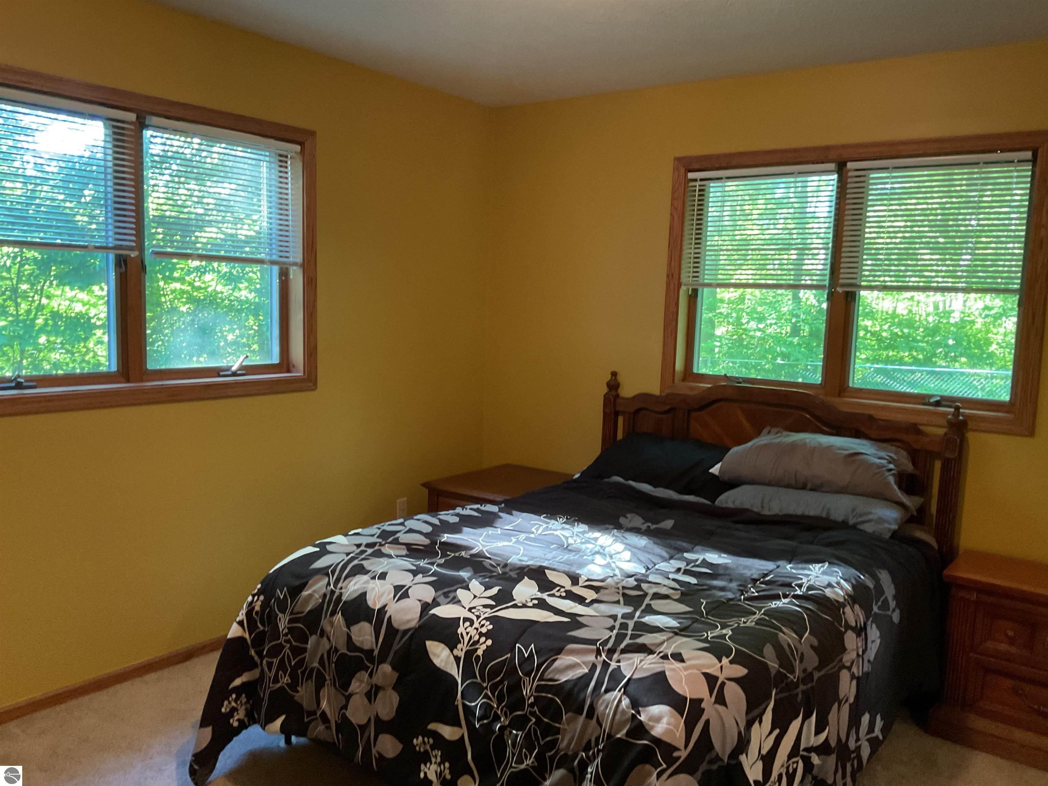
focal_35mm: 29
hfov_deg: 61.7
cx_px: 524
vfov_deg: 48.2
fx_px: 878
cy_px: 393
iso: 320
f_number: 1.8
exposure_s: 1/40
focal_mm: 3
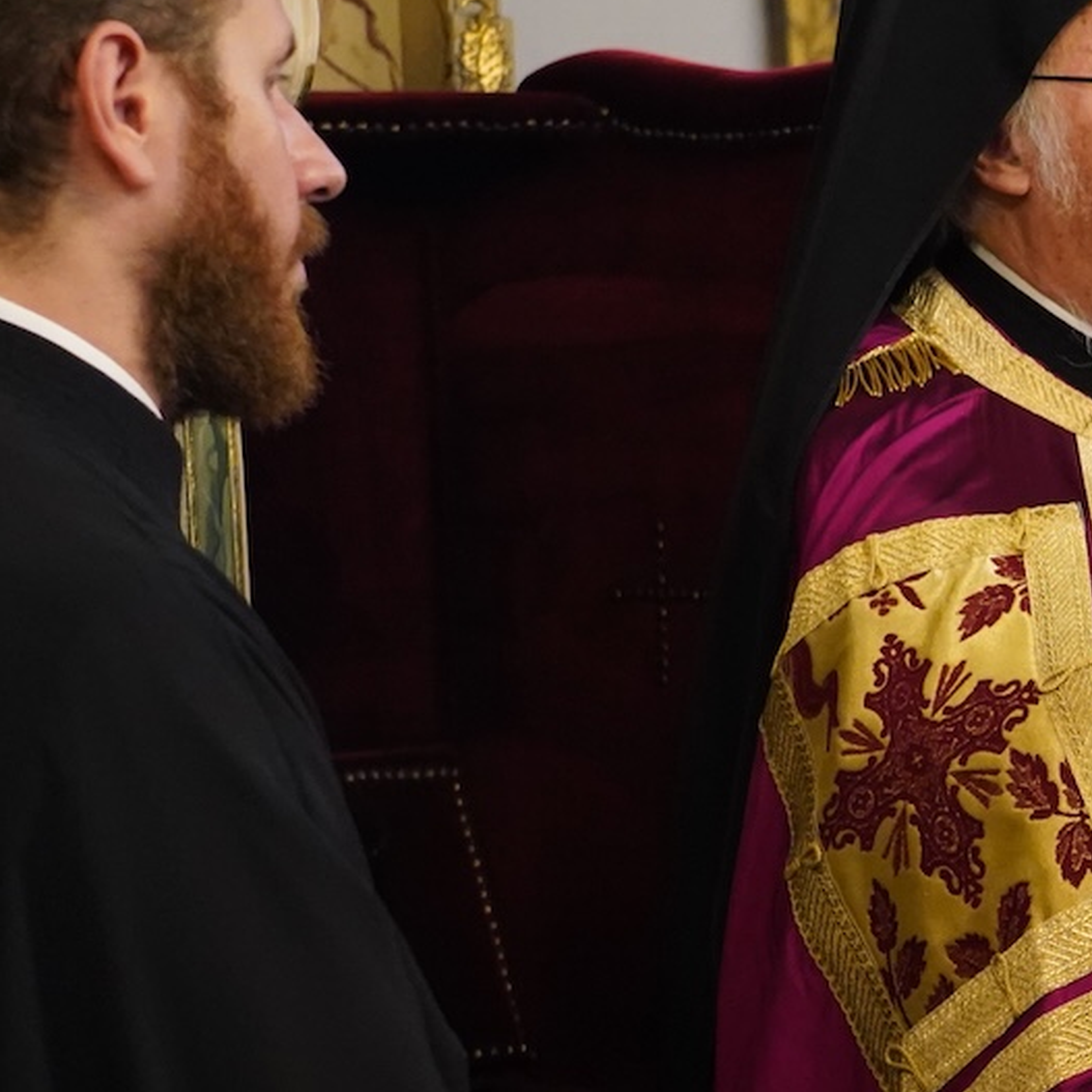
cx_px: 1453
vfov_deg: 13.6
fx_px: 4533
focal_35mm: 127
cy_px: 995
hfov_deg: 13.2
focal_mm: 41
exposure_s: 1/160
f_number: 4
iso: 5000
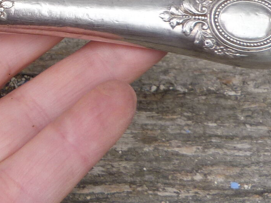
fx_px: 712
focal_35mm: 91
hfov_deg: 19.8
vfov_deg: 15.8
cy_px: -20
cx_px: -82
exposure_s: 1/125
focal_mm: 4.5
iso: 80
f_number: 4
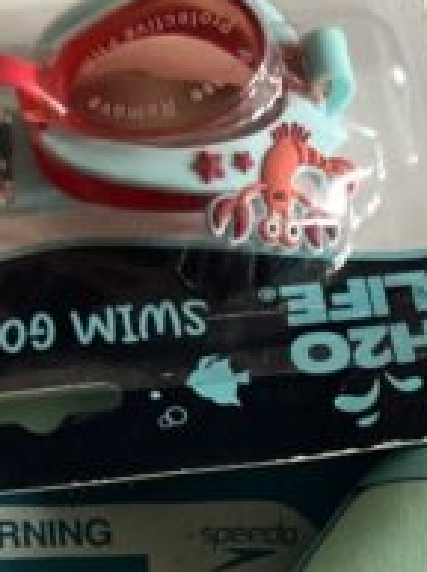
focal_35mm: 144
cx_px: 86
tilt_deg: -72.0
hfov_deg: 10.2
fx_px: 2376
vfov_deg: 12.7
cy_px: 974
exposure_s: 1/105
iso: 125
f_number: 1.5
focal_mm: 5.7
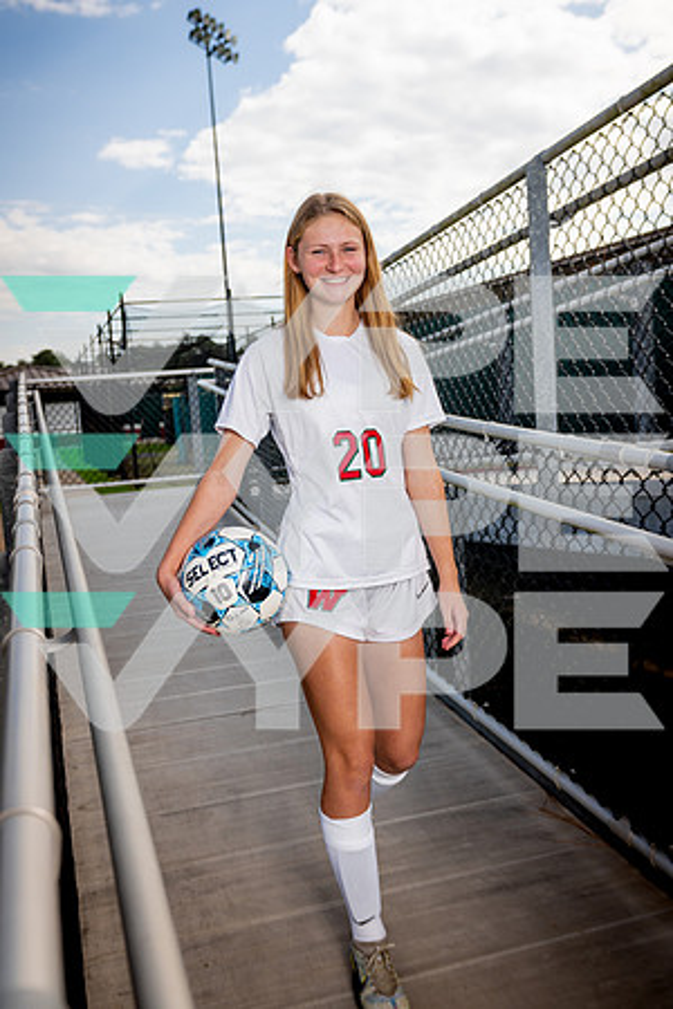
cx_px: 336
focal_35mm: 34
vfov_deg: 55.8
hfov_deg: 38.9
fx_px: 953
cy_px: 504
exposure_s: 1/800
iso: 100
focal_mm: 34
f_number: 4
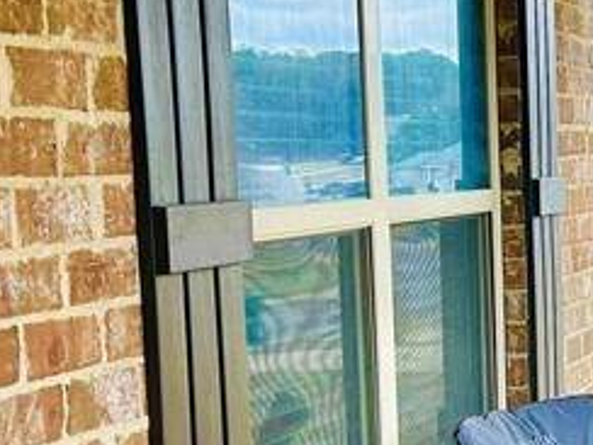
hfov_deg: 17.3
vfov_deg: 13.4
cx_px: 693
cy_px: 452
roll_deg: +0.9
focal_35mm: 109
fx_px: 1867
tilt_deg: -9.0
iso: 50
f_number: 1.5
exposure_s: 1/533
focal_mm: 5.7
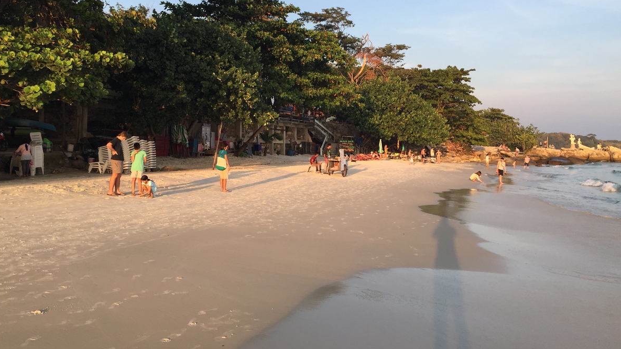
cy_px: 133
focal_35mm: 32
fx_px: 527
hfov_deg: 61.0
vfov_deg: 36.5
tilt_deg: +1.2
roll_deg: -0.8
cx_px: 308
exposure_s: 1/549
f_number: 2.2
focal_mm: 4.15
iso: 32
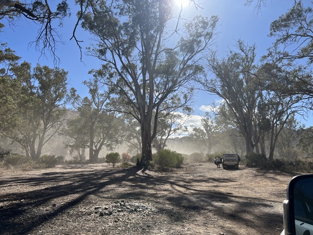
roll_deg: -0.2
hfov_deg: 67.3
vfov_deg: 53.1
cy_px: 118
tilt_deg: +9.1
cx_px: 156
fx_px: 235
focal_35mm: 26
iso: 50
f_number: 1.5
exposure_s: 1/4831
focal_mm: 5.7
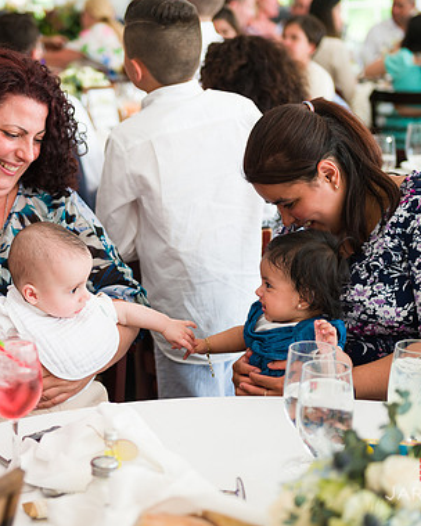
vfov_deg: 23.0
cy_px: 263
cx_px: 116
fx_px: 1293
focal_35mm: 83
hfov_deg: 18.4
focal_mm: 58
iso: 320
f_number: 3.2
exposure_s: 1/200
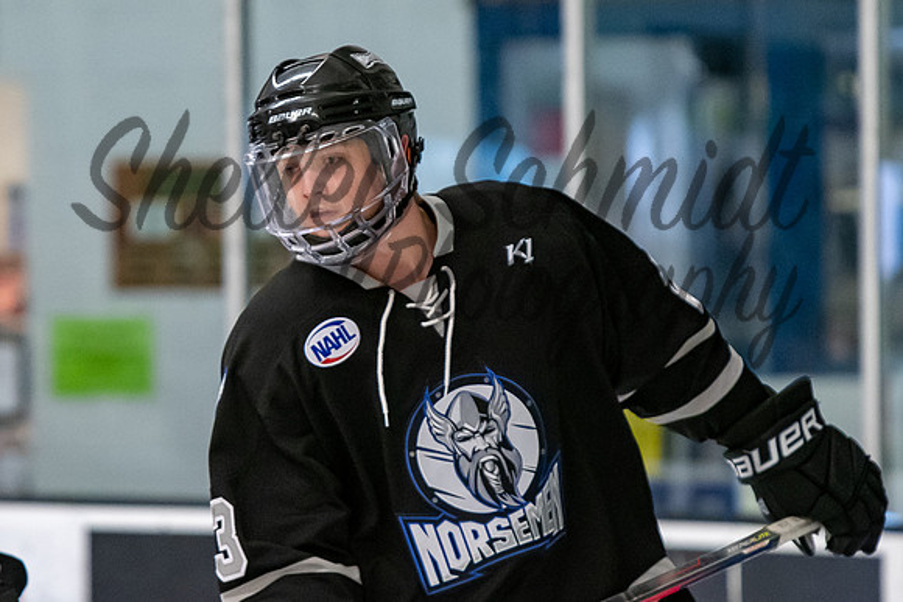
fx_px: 12131
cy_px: 258
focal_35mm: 484
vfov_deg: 2.8
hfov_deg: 4.3
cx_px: 334
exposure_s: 1/800
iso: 2000
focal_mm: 200
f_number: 3.2
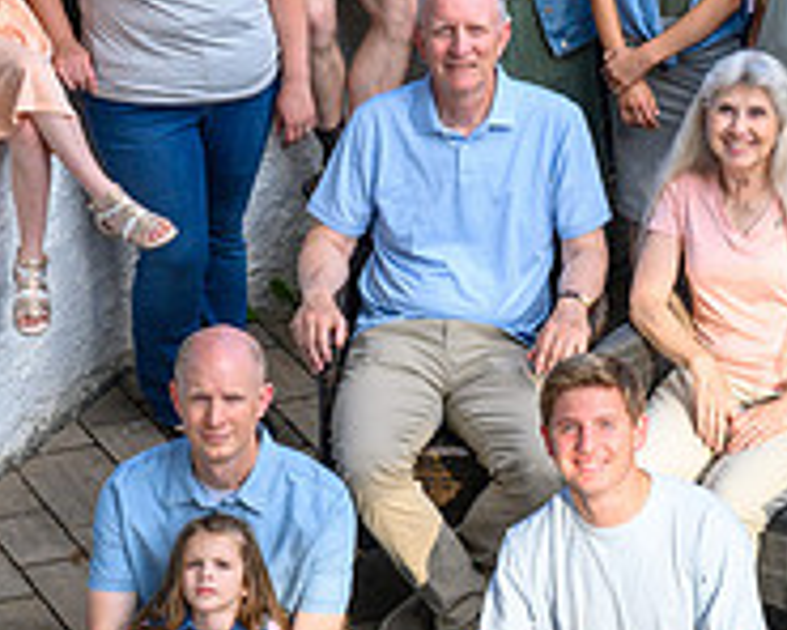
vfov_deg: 8.5
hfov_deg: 10.6
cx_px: 672
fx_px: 4239
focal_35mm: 182
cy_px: 221
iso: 400
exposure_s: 1/200
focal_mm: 62
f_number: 11
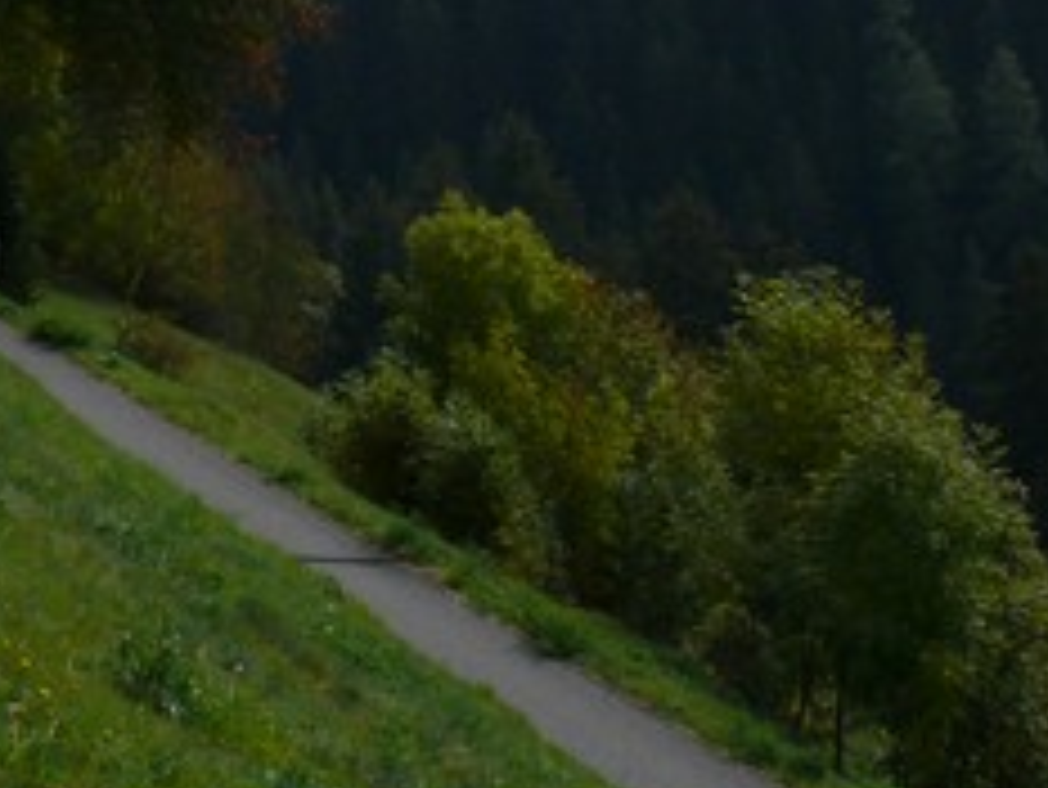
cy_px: -340
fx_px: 3181
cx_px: 432
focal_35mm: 105
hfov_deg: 18.7
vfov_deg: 13.4
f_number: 5.6
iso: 100
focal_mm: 7.4
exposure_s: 1/500
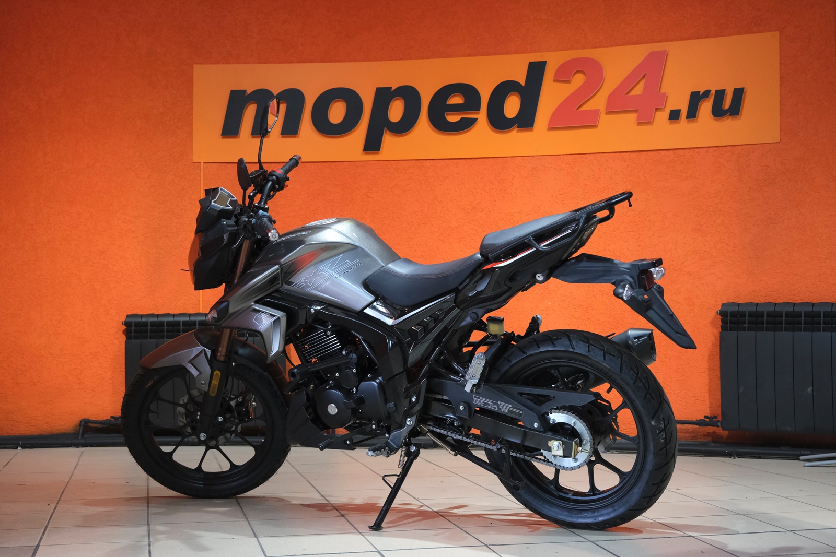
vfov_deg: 26.5
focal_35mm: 51
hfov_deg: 38.9
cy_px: 278
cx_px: 418
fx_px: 1184
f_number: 4
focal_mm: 34.2
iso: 1600
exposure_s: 1/100
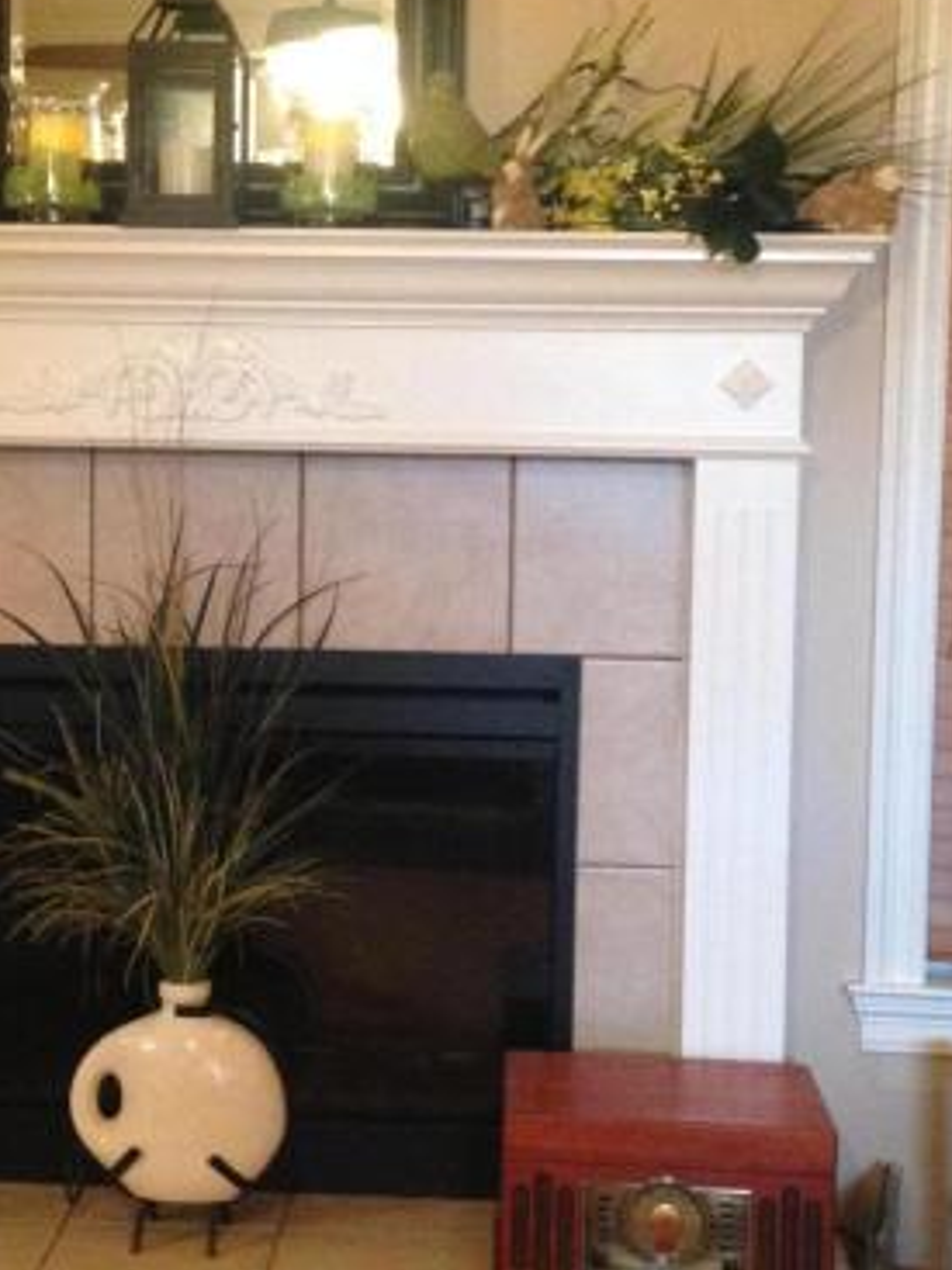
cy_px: 554
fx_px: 2532
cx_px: 322
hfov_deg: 21.2
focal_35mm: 69
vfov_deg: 28.1
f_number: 2.4
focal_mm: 4.12
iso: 400
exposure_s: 1/15
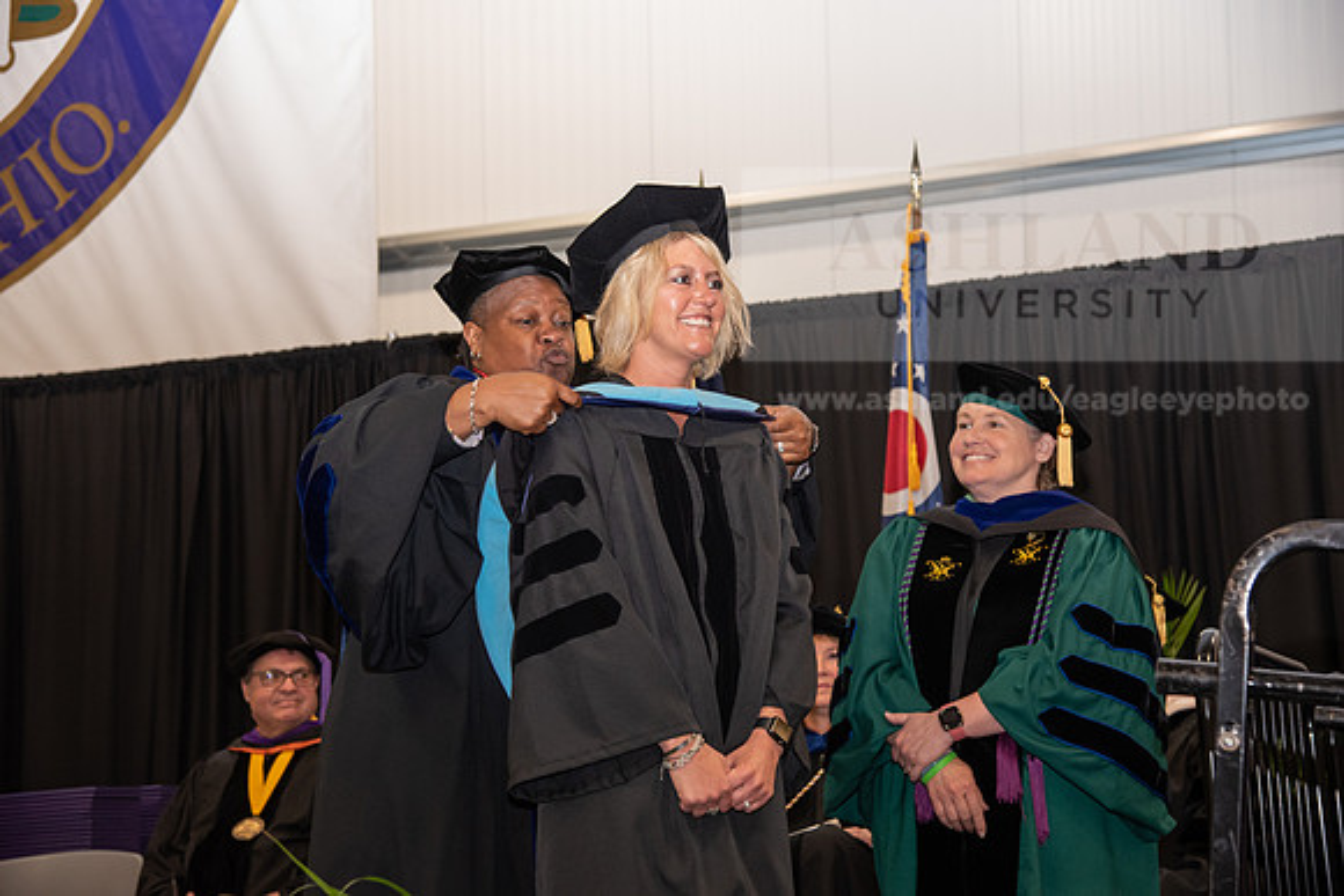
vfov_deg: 20.6
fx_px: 2464
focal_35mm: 66
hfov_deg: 30.5
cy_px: 448
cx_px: 672
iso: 2000
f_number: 5
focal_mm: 66
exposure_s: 1/125
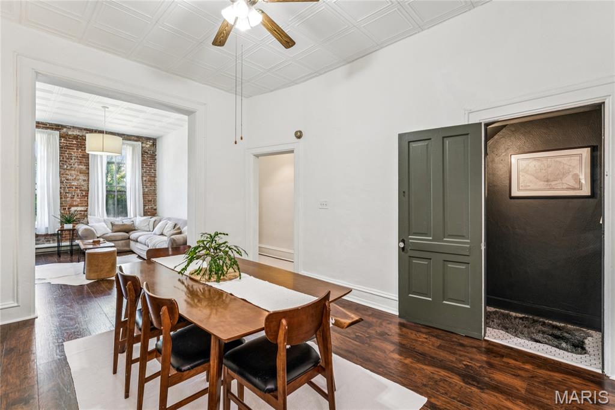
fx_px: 275
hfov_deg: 96.4
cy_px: 205
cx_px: 308
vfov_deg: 73.4
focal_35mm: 16
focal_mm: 16.1
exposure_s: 1/2.5
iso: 200
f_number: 13
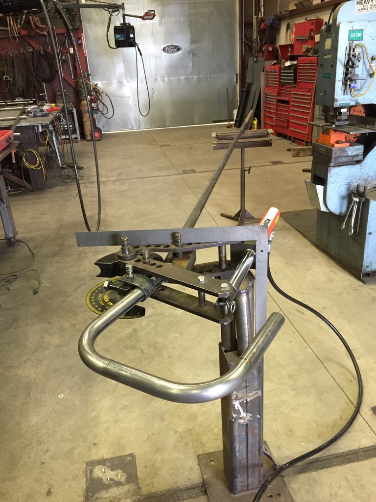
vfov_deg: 61.7
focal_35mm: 29
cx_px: 188
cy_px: 251
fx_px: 420
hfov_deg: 48.2
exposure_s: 1/30
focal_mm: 4.15
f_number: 2.2
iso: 200
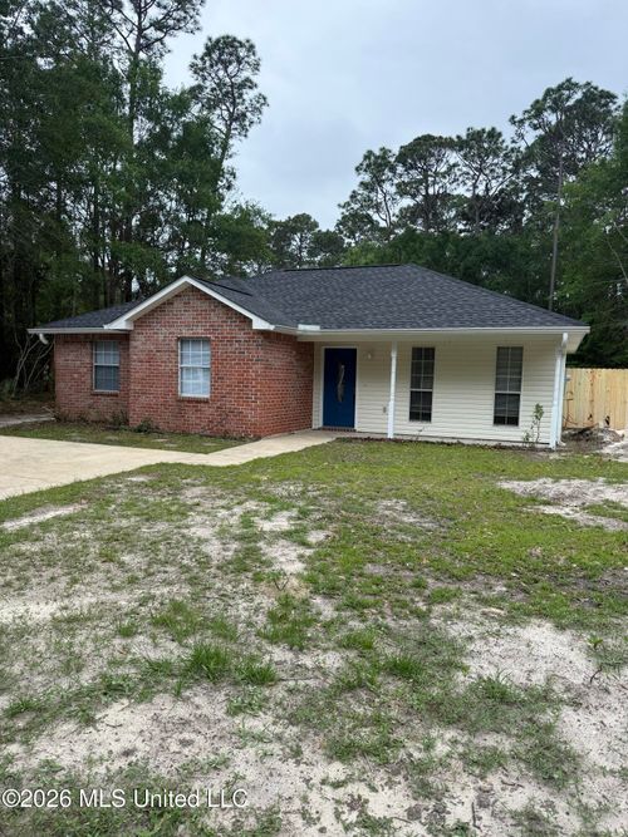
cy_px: 418
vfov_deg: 71.6
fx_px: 581
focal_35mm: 24
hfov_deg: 56.8
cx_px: 314
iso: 100
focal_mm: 6.76
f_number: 1.78
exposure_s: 1/1585
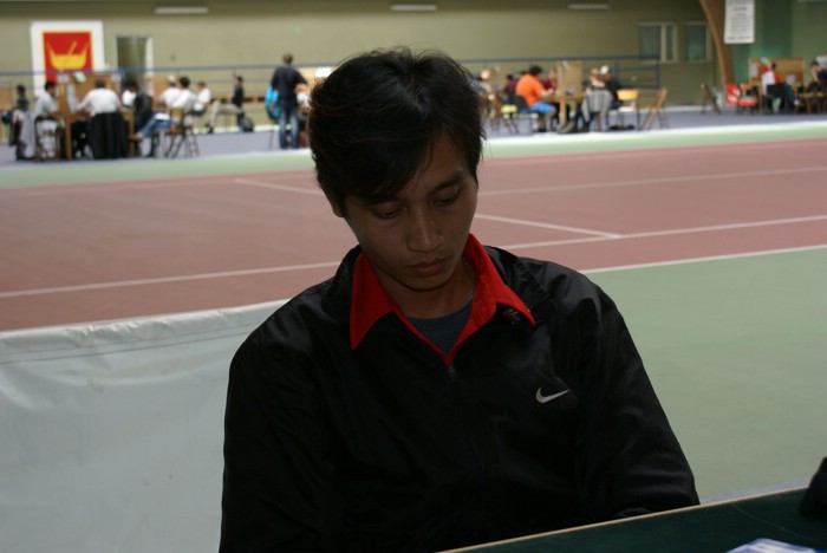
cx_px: 414
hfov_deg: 33.4
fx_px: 1379
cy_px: 276
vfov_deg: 22.7
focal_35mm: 60
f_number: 5.6
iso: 400
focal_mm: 40
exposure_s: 1/60
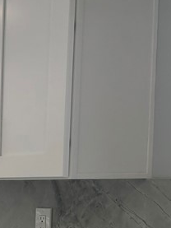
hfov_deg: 12.3
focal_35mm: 96
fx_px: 632
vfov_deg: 19.8
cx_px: -233
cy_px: 234
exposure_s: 1/120
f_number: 1.6
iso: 40
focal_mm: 5.96
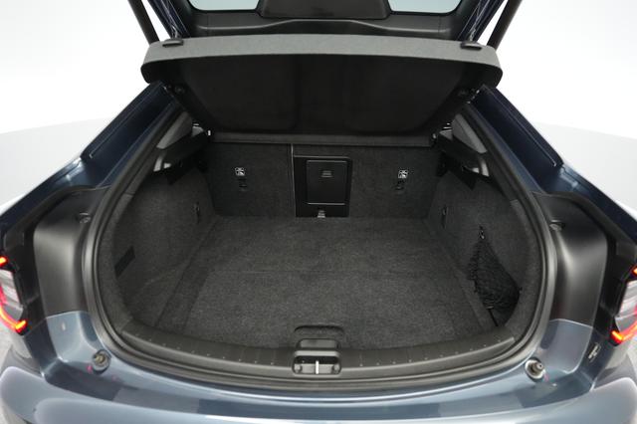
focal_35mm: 22
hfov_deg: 78.6
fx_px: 389
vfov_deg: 57.2
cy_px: 212
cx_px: 318
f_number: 2.8
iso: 8000
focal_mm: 22
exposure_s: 1/160
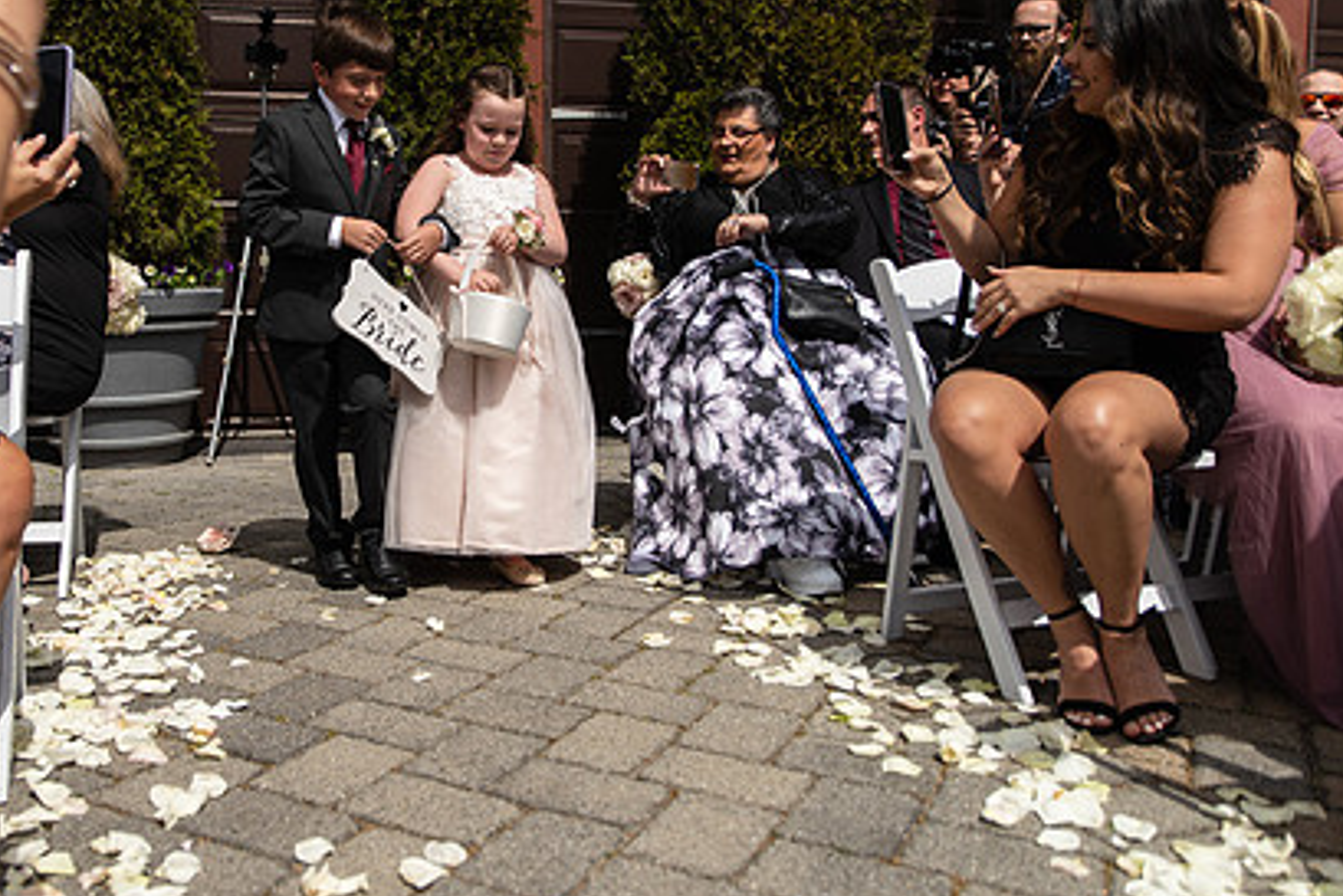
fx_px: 1269
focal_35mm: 34
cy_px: 369
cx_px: 466
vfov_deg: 38.8
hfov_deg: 54.8
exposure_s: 1/4000
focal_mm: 24
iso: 125
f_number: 2.8
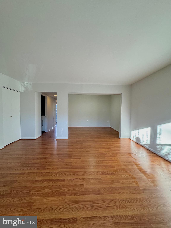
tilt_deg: -2.2
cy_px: 114
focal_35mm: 14
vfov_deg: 102.1
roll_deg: -0.3
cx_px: 86
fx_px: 92
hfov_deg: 85.7
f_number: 2.2
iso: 200
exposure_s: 1/120
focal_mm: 2.22
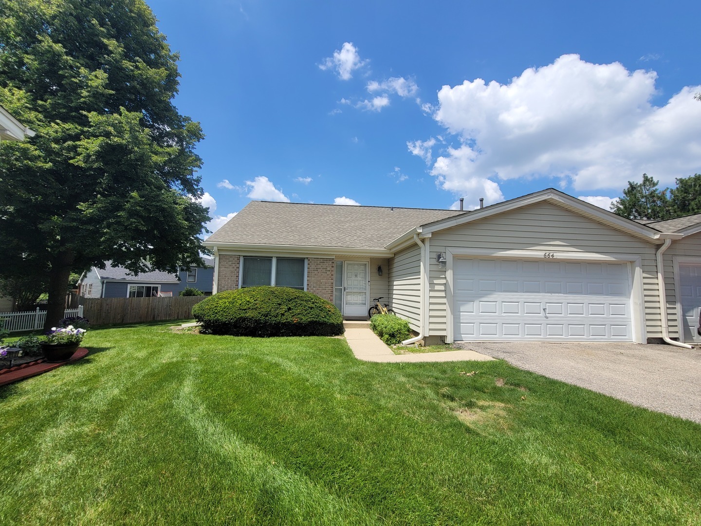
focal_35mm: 13
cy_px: 263
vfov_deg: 89.9
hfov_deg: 106.2
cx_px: 350
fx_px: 263
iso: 64
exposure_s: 1/1983
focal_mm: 2.2
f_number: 2.2
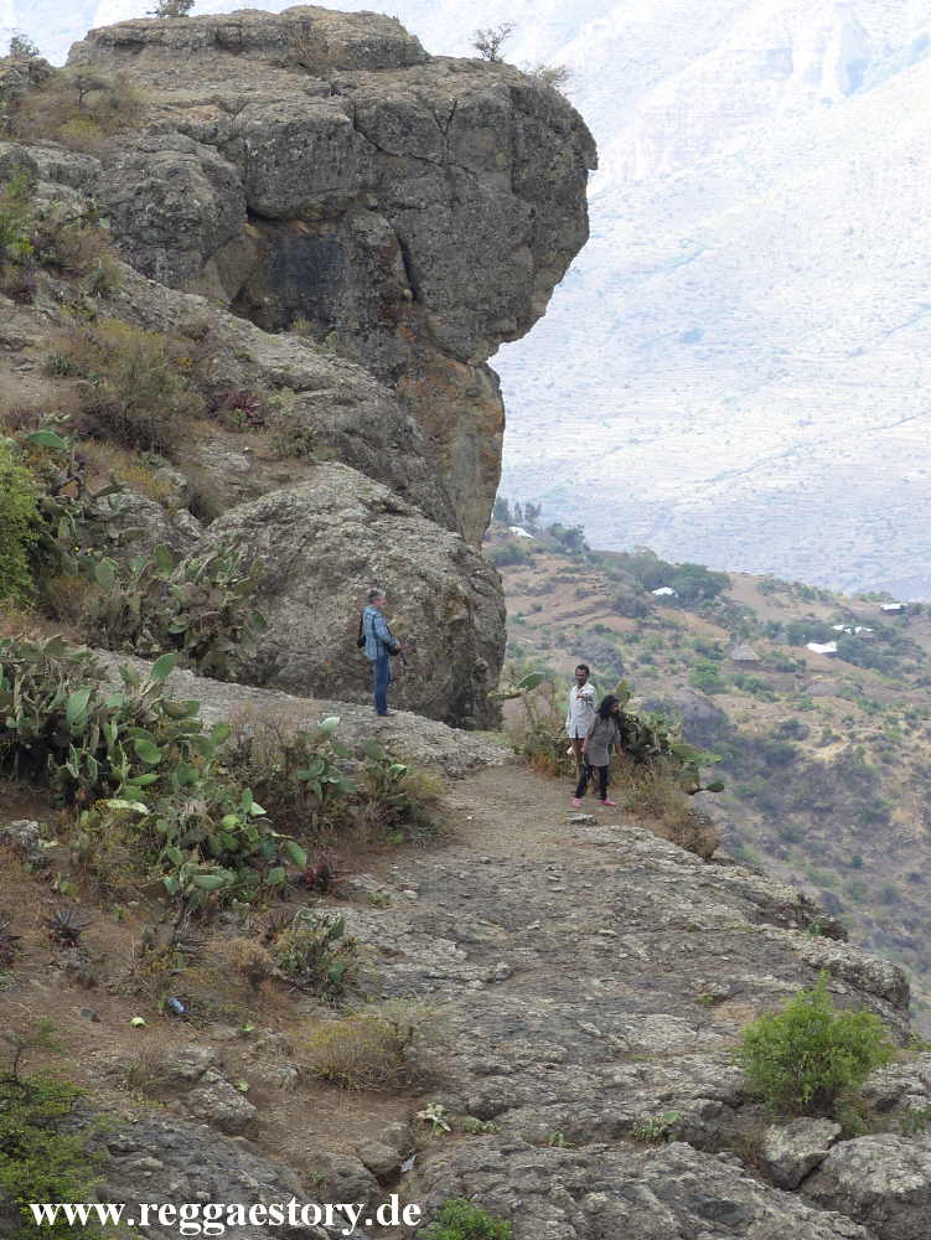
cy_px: 620
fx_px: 4264
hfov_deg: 12.5
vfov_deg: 16.5
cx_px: 466
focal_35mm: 119
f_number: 4
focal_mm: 21.4
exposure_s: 1/200
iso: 100
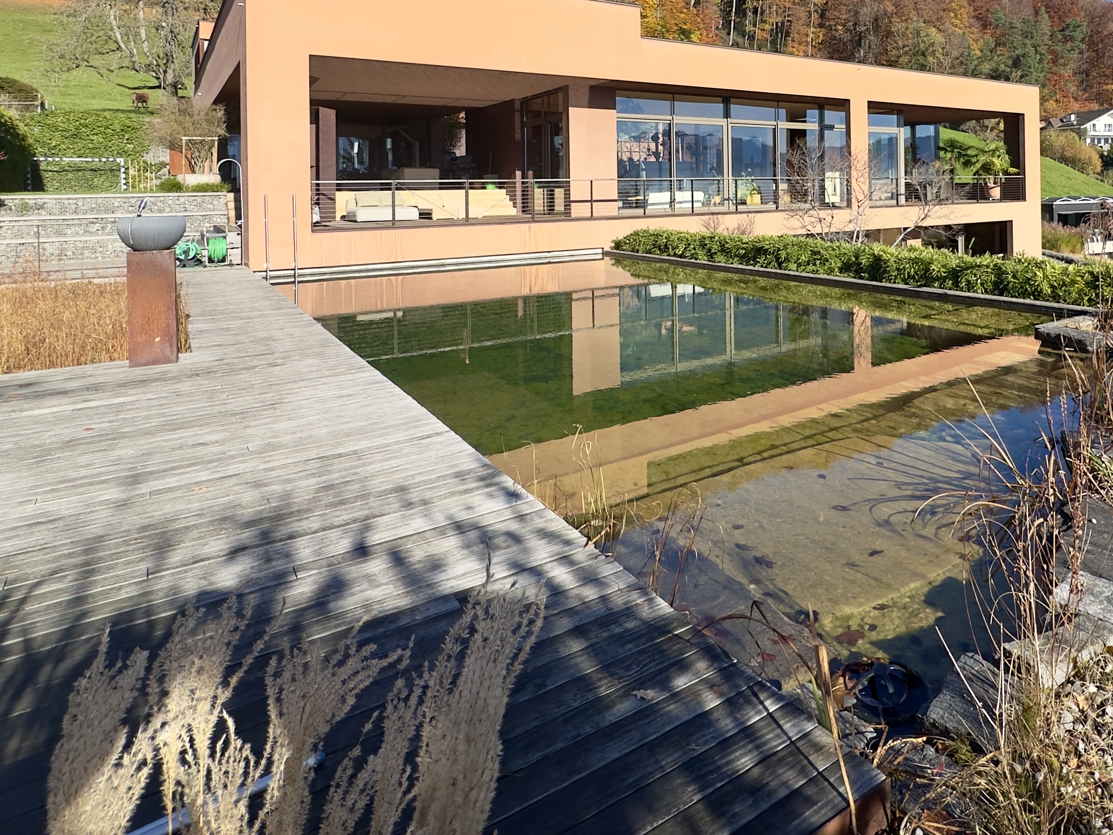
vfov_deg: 53.6
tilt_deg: +0.8
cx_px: 745
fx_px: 772
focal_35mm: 24
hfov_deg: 69.5
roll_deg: +1.1
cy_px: 184
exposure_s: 1/1416
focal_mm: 2.22
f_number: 2.2
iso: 50
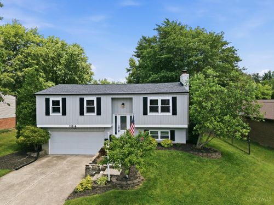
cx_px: 137
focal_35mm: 24
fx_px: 190
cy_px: 102
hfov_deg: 71.6
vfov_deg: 56.8
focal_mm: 8.7
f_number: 1.8
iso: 290
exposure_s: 1/4000
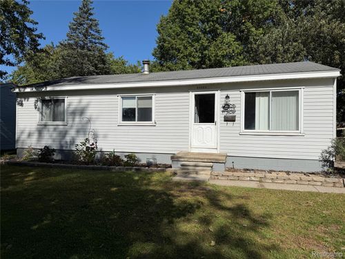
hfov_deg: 71.6
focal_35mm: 24
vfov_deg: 56.8
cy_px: 130
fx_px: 239
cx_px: 172
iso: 80
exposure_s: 1/10309
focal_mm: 6.76
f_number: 1.78
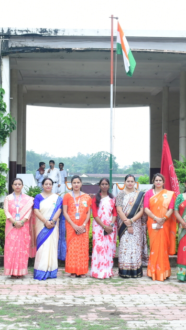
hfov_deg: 21.1
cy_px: 164
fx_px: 499
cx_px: 86
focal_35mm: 57
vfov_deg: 36.6
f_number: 11
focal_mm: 24
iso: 320
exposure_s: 1/40
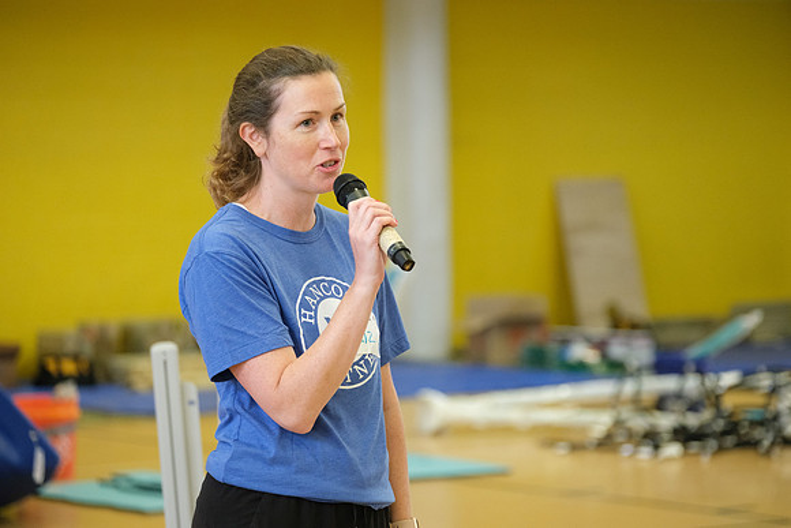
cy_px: 264
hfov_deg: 14.0
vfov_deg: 9.3
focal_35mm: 147
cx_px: 396
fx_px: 3231
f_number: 2.8
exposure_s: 1/125
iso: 2500
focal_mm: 98.2
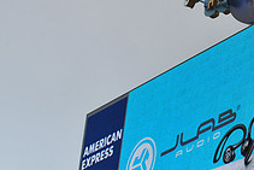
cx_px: 234
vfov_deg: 4.9
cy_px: 95
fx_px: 1977
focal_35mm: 280
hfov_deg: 7.3
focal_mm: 102
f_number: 7.1
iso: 400
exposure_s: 1/200
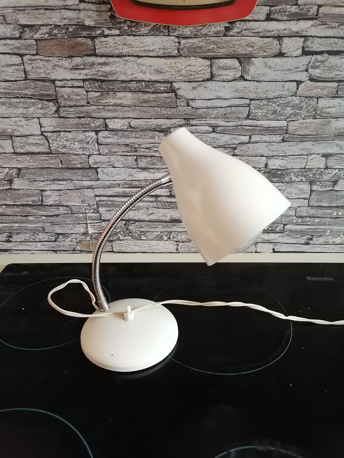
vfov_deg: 65.3
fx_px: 358
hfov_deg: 51.4
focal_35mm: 27
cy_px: 229
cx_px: 172
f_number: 1.8
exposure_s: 1/100
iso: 640
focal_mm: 5.3
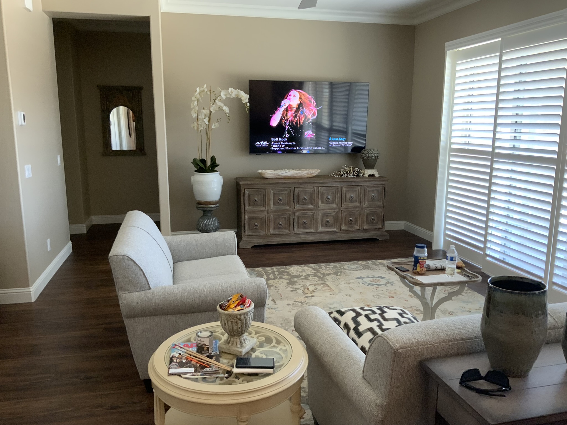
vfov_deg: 48.2
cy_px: 212
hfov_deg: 61.7
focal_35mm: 29
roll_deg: +0.6
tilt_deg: -10.6
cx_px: 284
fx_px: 475
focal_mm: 3
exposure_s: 1/60
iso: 160
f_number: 1.8
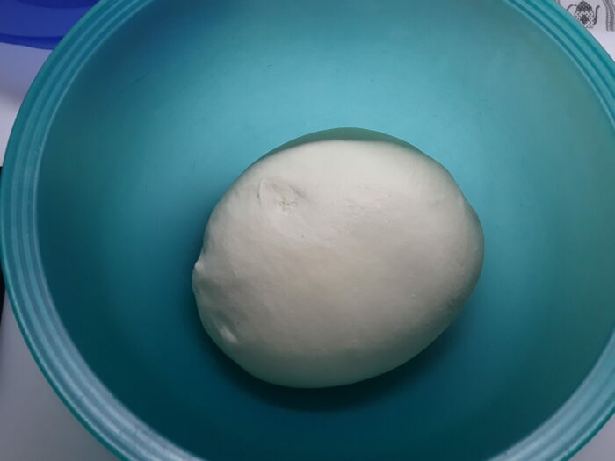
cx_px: 308
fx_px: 480
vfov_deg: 51.4
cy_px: 230
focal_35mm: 27
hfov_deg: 65.3
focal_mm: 2.91
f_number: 1.9
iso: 50
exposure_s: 1/100
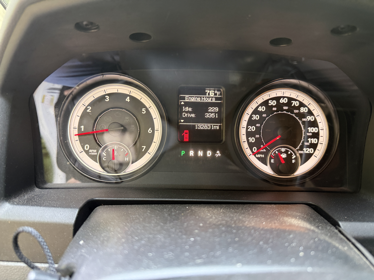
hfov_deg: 71.6
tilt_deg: -18.5
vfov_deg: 56.8
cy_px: 140
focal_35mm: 24
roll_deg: -2.0
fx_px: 259
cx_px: 187
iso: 400
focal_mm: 6.76
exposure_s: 1/60
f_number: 1.78
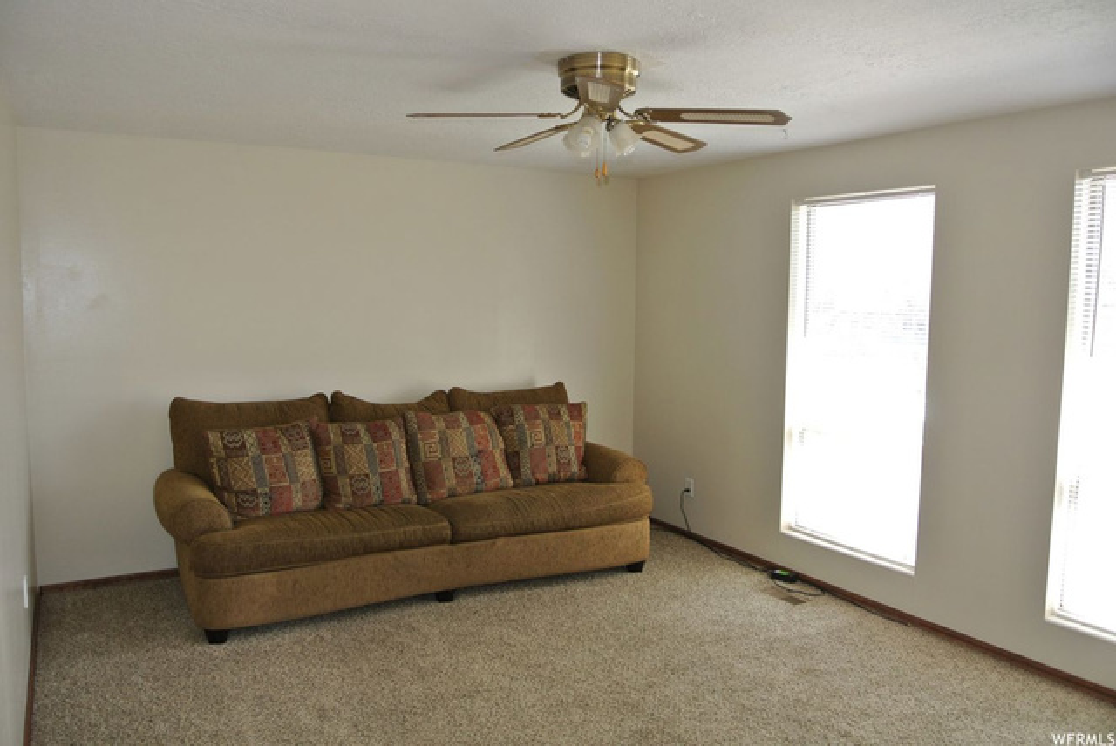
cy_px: 373
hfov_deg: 67.3
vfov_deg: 48.0
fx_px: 838
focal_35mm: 27
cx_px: 558
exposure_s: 1/60
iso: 110
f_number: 3.5
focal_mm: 10
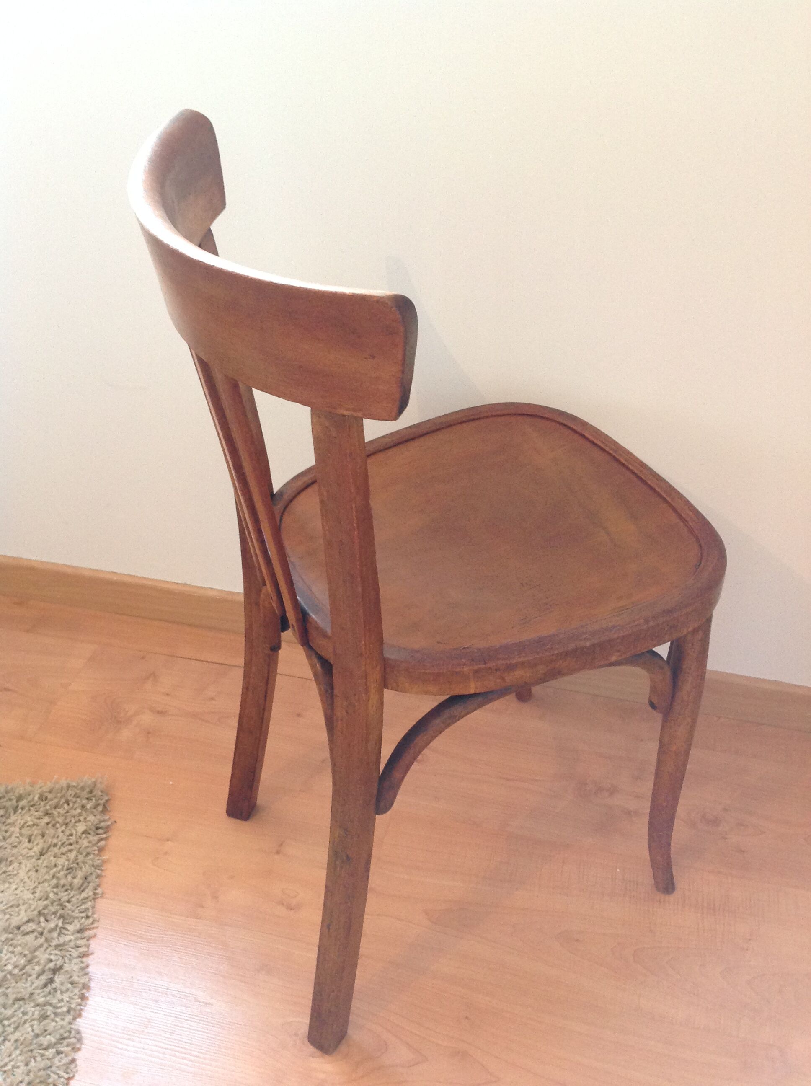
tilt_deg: -36.0
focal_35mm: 35
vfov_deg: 52.7
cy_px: 543
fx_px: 1096
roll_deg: +1.3
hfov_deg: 40.6
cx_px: 406
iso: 160
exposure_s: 1/15
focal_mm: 4.28
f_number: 2.4
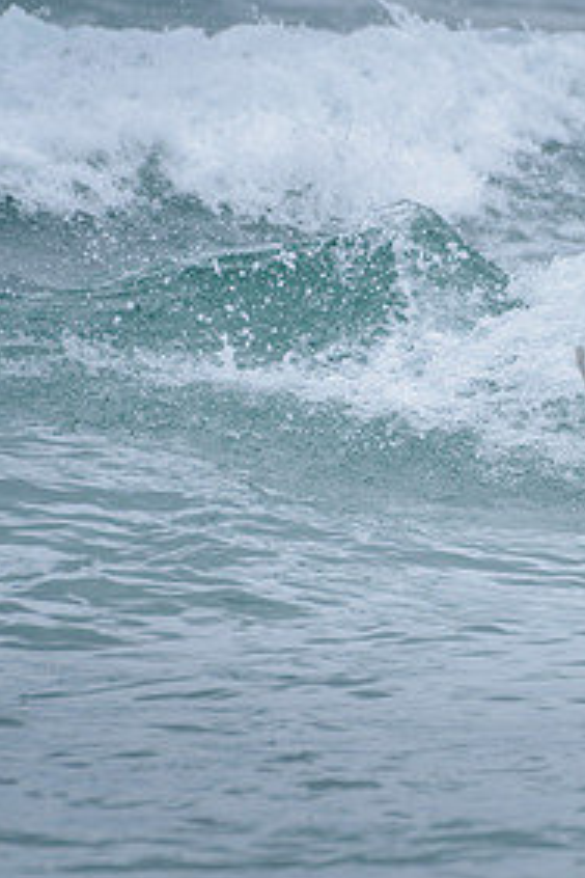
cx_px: 826
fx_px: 30759
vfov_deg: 1.6
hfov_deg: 1.1
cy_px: 331
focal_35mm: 1262
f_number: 5.6
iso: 320
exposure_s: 1/800
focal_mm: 500
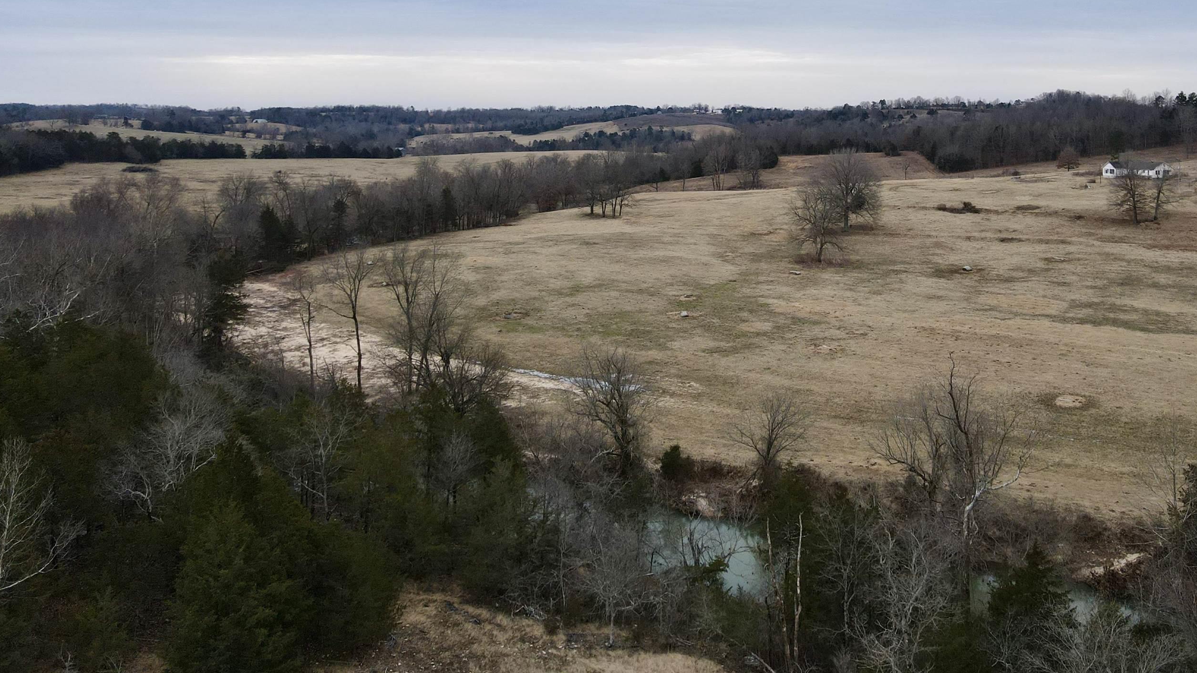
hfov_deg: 60.5
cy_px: 155
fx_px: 1016
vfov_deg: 35.7
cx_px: 721
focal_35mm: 32
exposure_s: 1/320
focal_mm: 4.5
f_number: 2.8
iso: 100
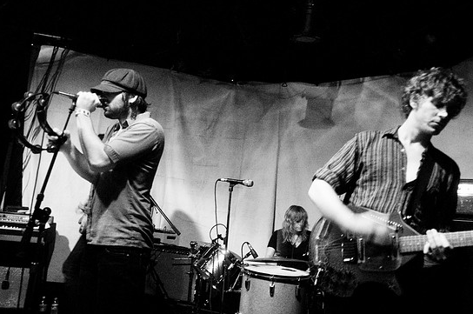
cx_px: 249
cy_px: 165
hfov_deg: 58.8
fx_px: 420
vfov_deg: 41.0
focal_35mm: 32
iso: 1250
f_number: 2.8
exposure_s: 1/20
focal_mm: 20
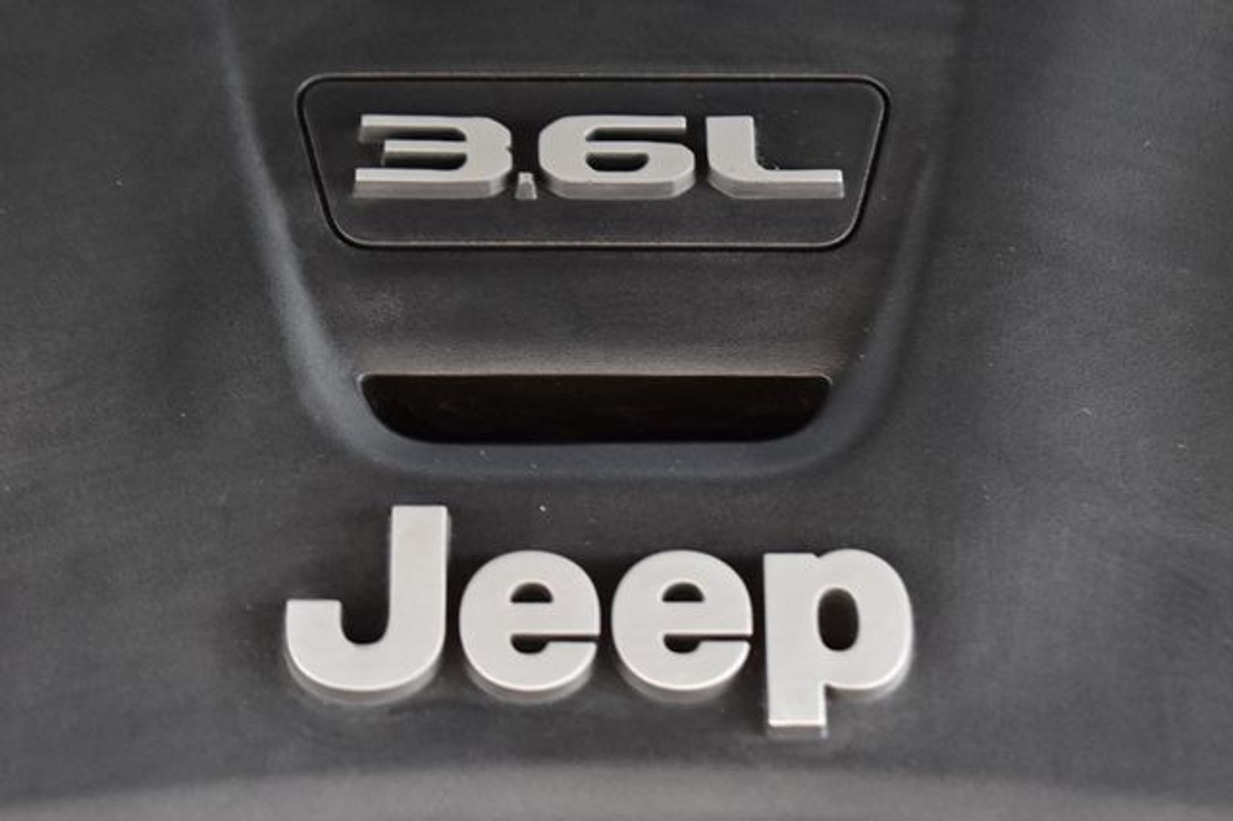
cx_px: 616
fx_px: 2824
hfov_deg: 24.6
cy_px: 410
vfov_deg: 16.5
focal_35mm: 82
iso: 900
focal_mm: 55
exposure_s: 1/15
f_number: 6.3
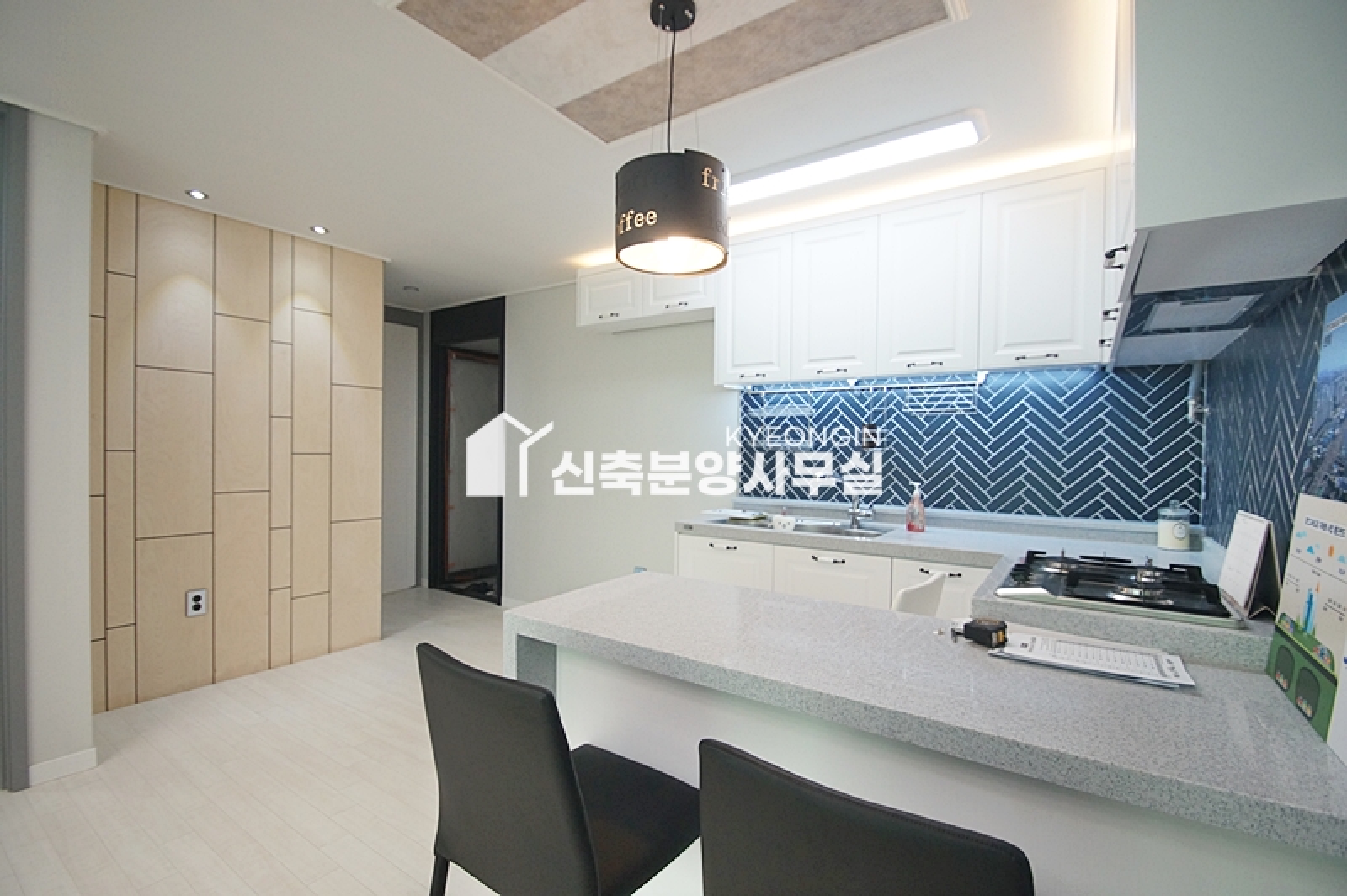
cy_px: 448
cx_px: 674
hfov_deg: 95.0
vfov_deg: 72.0
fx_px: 617
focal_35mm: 16
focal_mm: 11
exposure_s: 1/250
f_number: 3.5
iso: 800
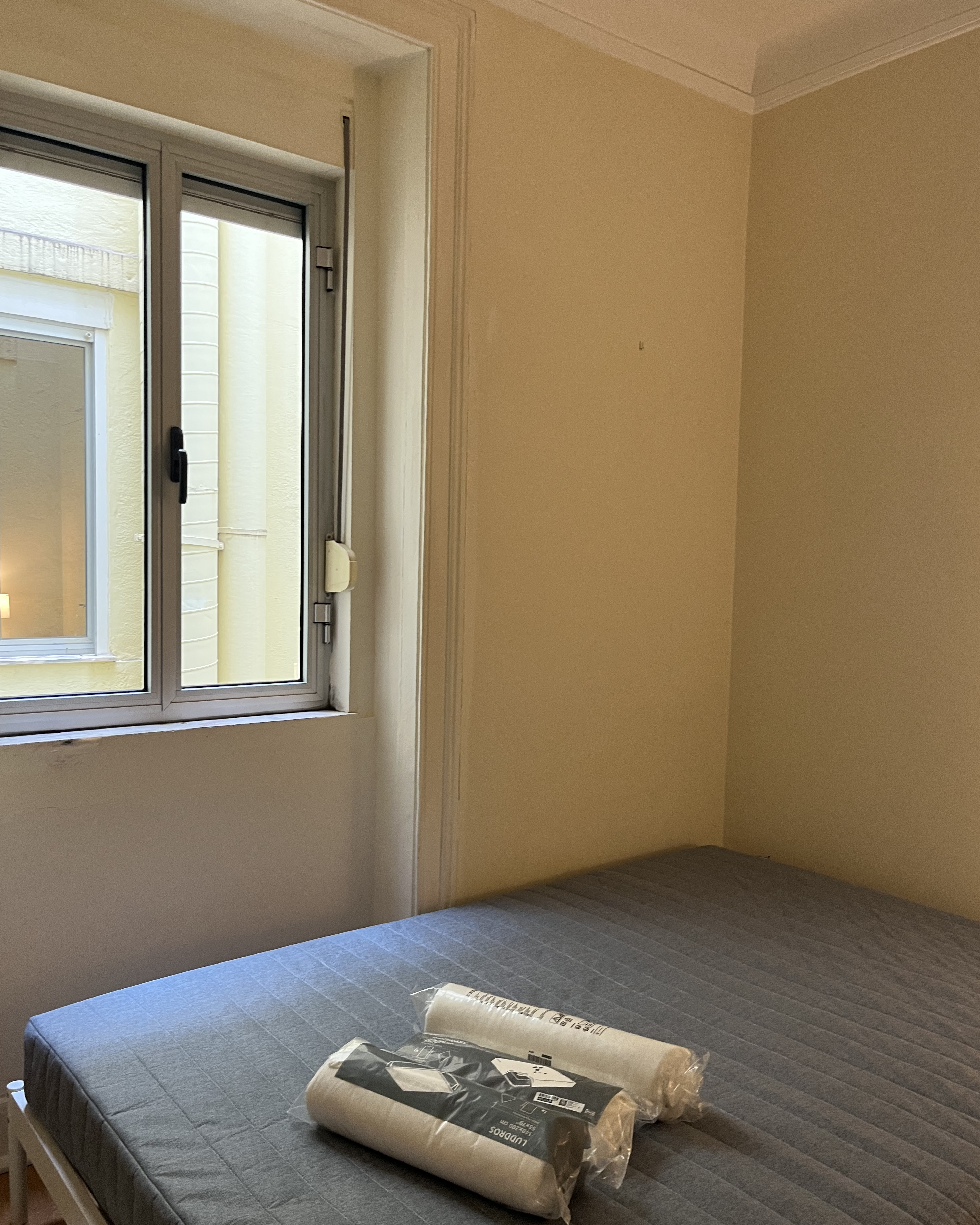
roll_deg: -0.4
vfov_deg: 62.2
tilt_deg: -2.7
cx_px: 496
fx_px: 1015
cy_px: 632
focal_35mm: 28
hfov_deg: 51.5
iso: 125
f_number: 1.6
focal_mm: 5.1
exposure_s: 1/50
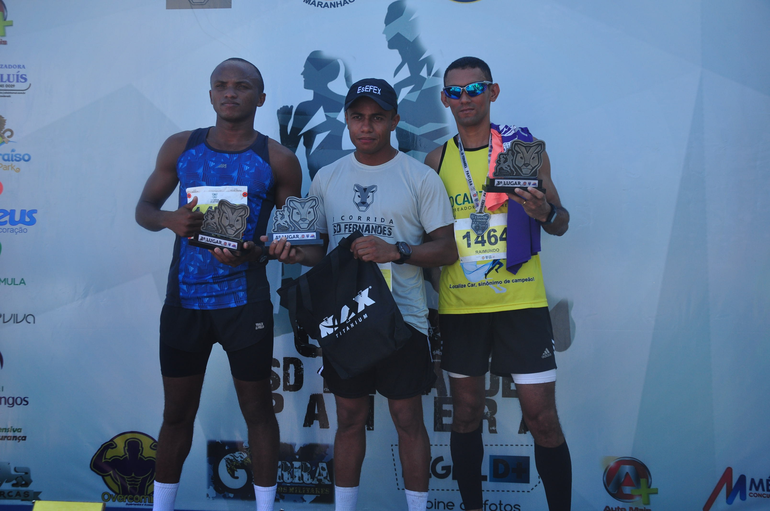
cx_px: 385
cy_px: 256
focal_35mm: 60
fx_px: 1282
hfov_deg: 33.4
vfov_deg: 22.6
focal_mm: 40
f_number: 7.1
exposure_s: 1/640
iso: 320
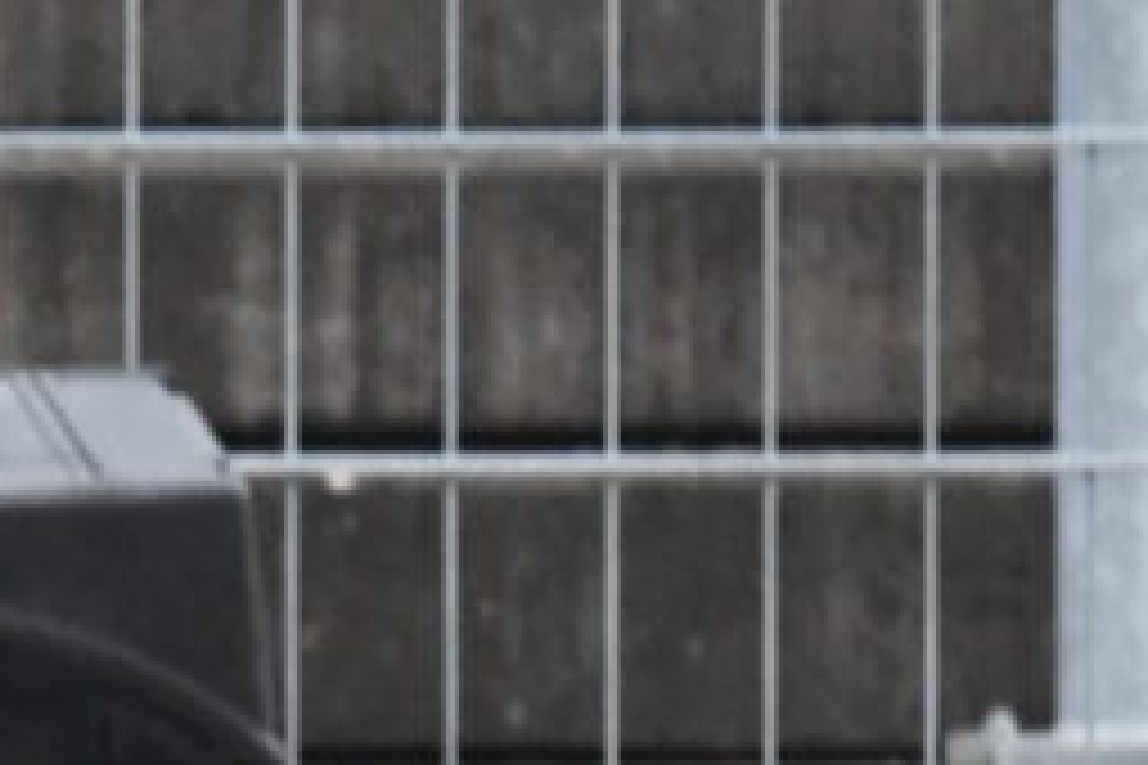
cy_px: 1400
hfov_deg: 0.9
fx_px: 69799
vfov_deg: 0.6
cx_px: -1103
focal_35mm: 2189
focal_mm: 310
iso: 5000
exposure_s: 1/500
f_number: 5.6
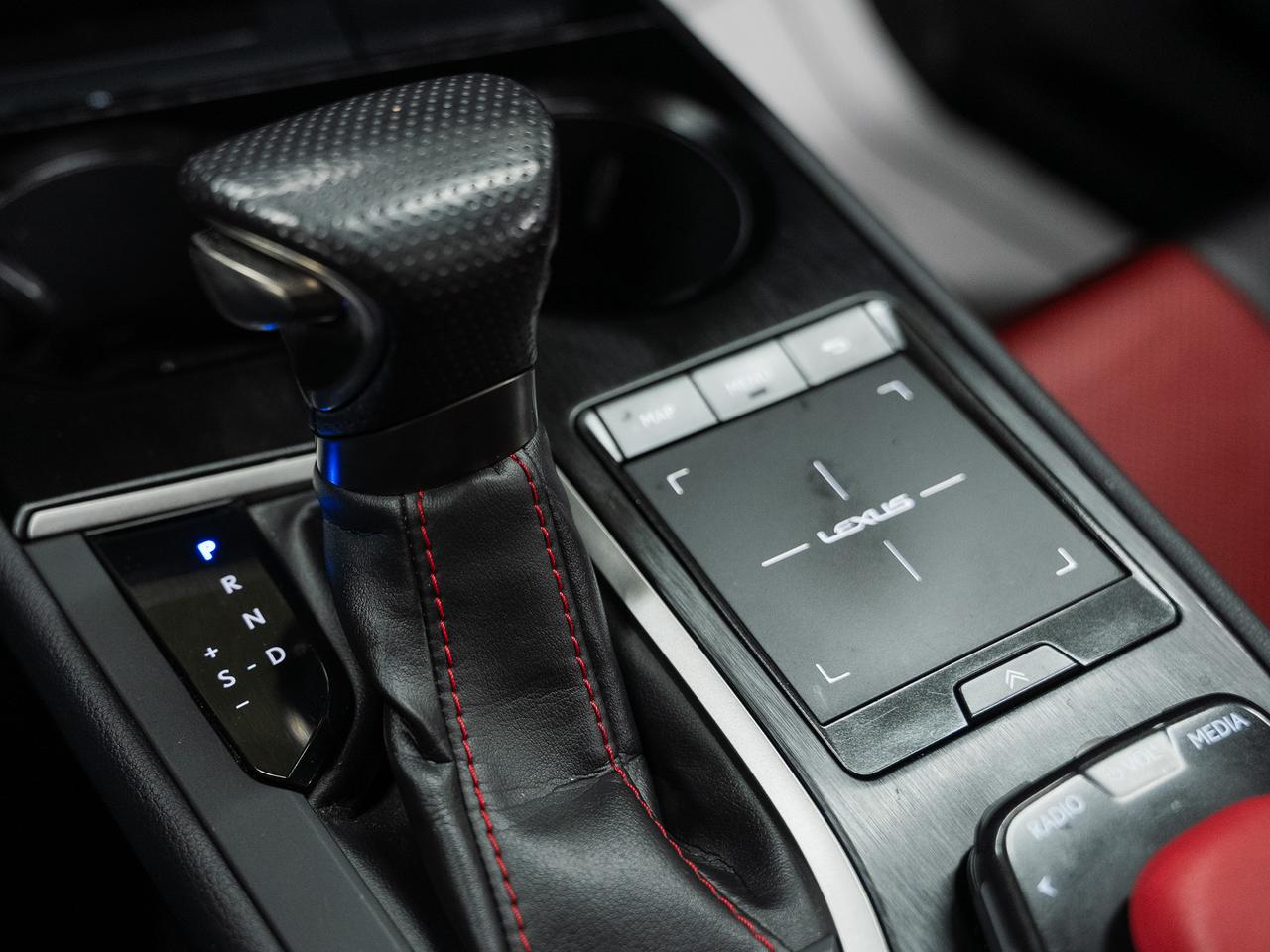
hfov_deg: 47.3
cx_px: 478
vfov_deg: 36.7
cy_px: 486
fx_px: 1434
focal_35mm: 39
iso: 1000
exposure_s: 1/40
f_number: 3.2
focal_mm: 31.7
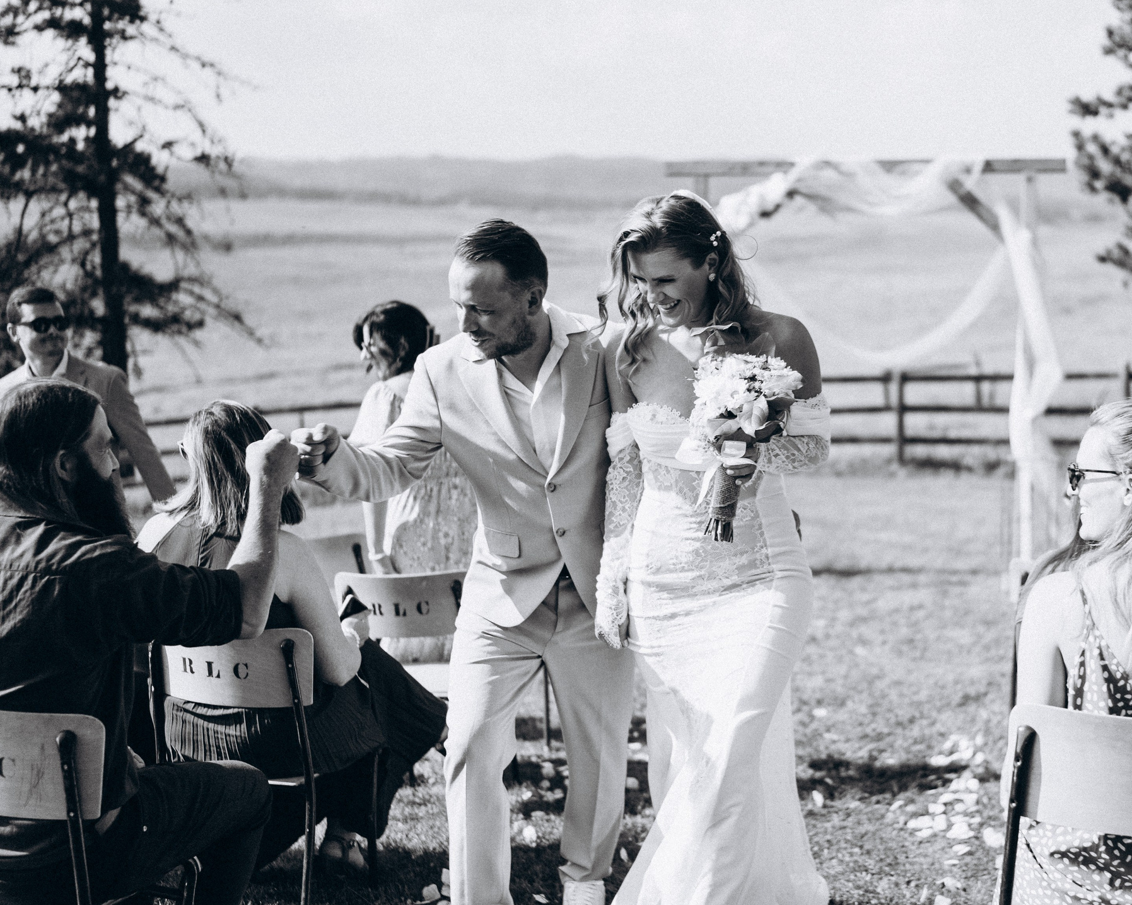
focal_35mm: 48
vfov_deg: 31.4
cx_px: 776
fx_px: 1608
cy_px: 466
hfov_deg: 38.2
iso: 100
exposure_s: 1/320
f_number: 1.4
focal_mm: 35
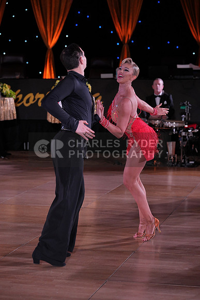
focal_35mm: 94
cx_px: 100
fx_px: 783
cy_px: 150
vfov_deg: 21.7
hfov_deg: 14.6
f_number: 4
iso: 1000
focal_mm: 94
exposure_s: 1/400
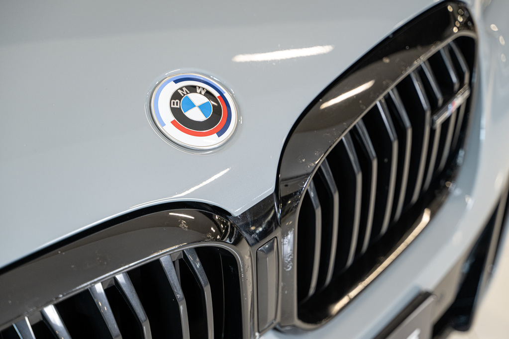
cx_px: 254
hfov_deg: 31.9
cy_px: 170
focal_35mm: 63
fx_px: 891
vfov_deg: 21.6
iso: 800
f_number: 3.2
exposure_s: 1/125
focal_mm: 63
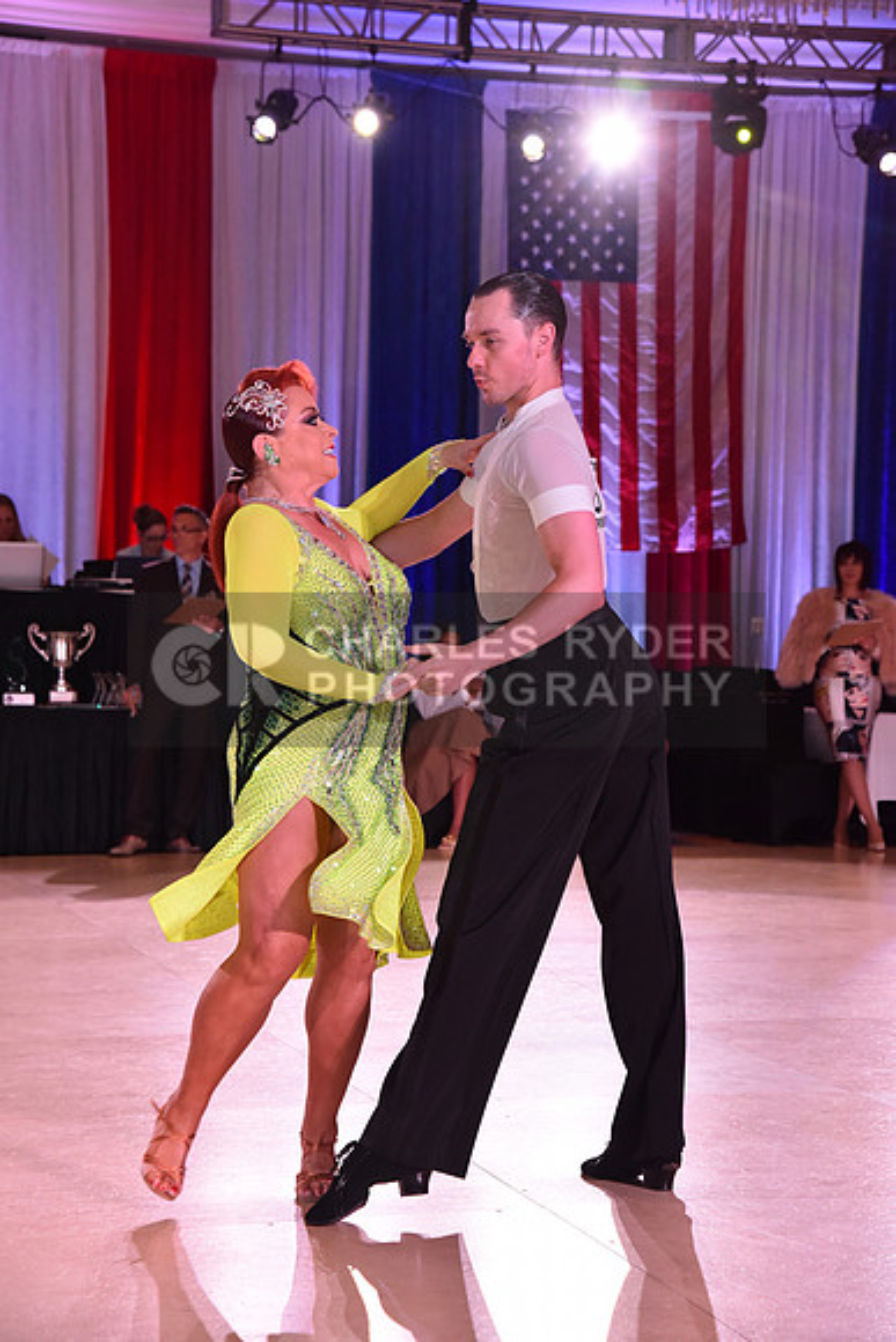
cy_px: 671
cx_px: 448
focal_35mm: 78
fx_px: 2910
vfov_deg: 26.0
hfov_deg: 17.5
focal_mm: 78
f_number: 6.3
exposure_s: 1/320
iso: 2500
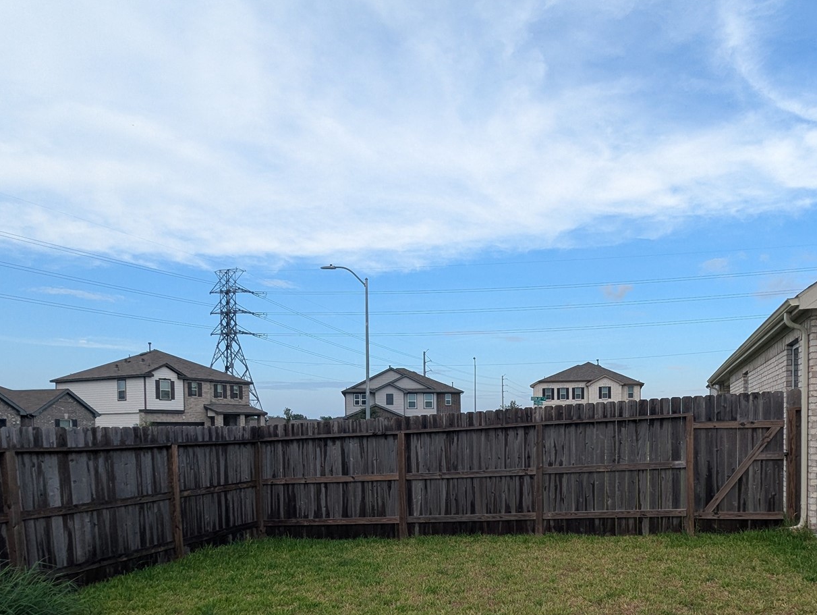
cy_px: 440
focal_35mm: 27
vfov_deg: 49.9
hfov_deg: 64.8
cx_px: 483
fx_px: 638
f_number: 2.2
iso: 55
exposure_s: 1/604
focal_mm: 2.35
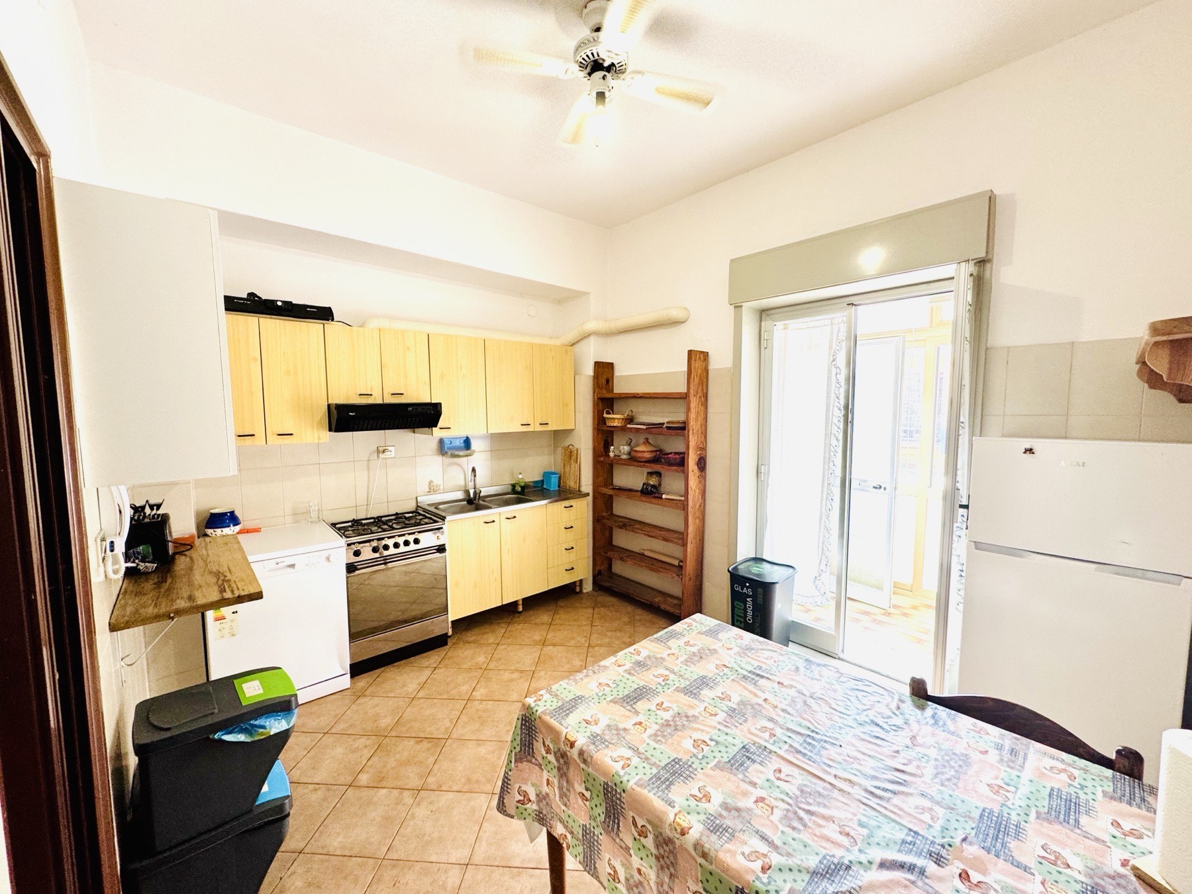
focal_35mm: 14
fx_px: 482
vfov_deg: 85.7
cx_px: 596
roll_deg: +0.1
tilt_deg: -5.2
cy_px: 447
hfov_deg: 102.1
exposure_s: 1/100
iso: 160
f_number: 2.2
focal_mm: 2.22
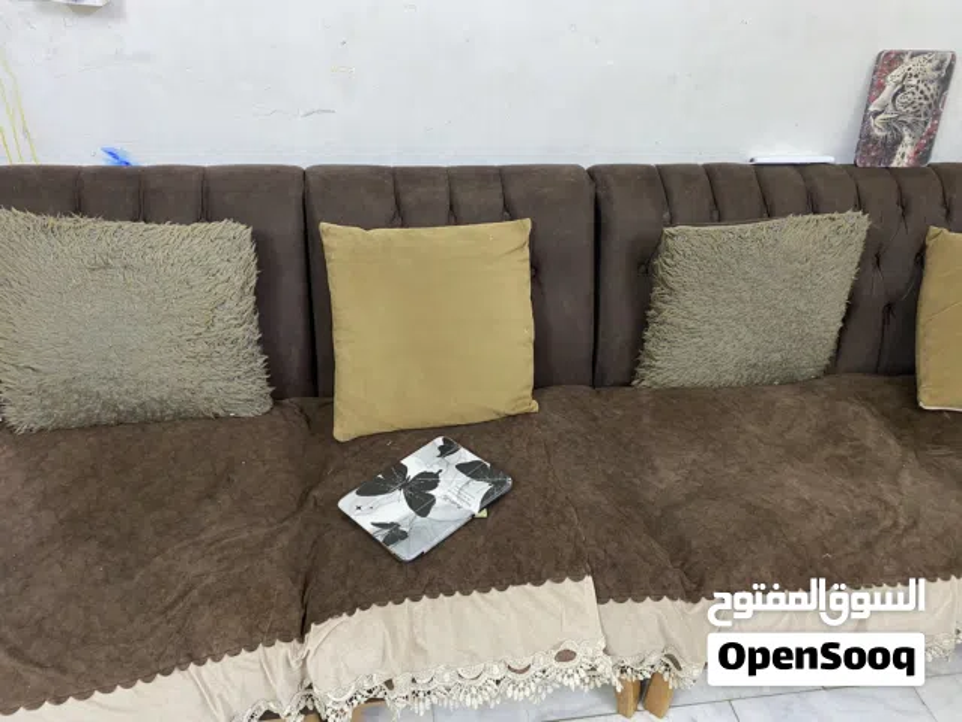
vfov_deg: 53.1
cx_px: 481
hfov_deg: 67.3
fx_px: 723
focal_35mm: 26
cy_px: 361
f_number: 1.8
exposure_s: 1/50
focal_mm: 4.25
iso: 160
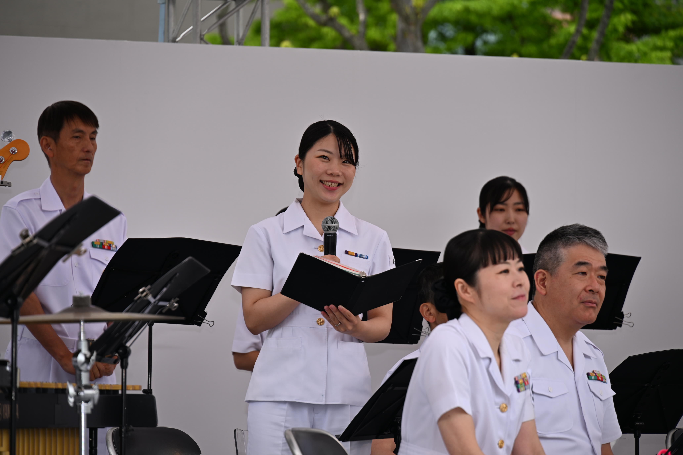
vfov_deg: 6.9
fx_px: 3794
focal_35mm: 200
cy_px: 228
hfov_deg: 10.3
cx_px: 342
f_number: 6.3
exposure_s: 1/160
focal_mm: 200
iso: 100
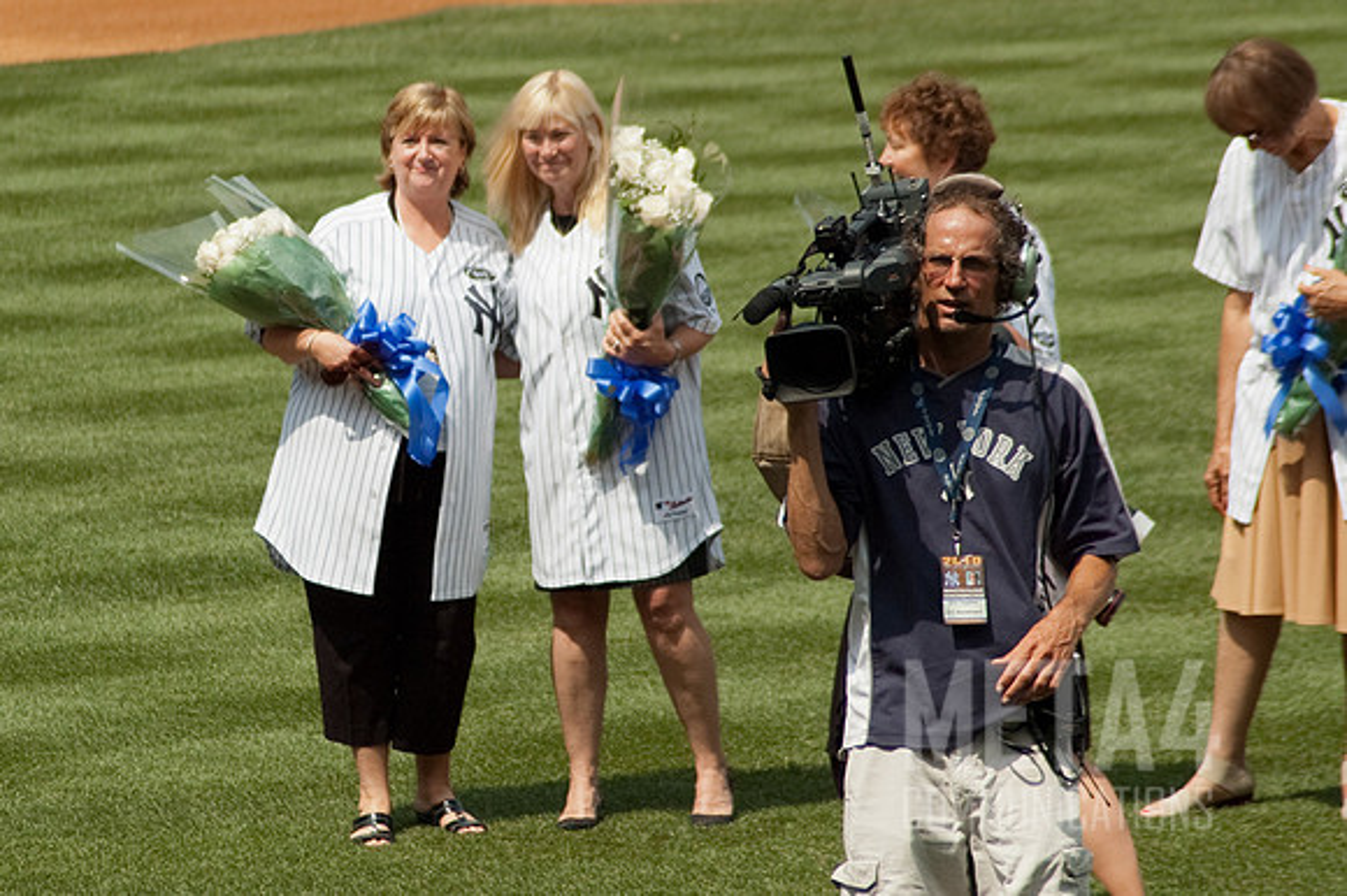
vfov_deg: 3.5
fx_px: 14561
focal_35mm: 389
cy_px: 433
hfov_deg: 5.3
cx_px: 473
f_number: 8
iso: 320
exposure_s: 1/1000
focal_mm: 200
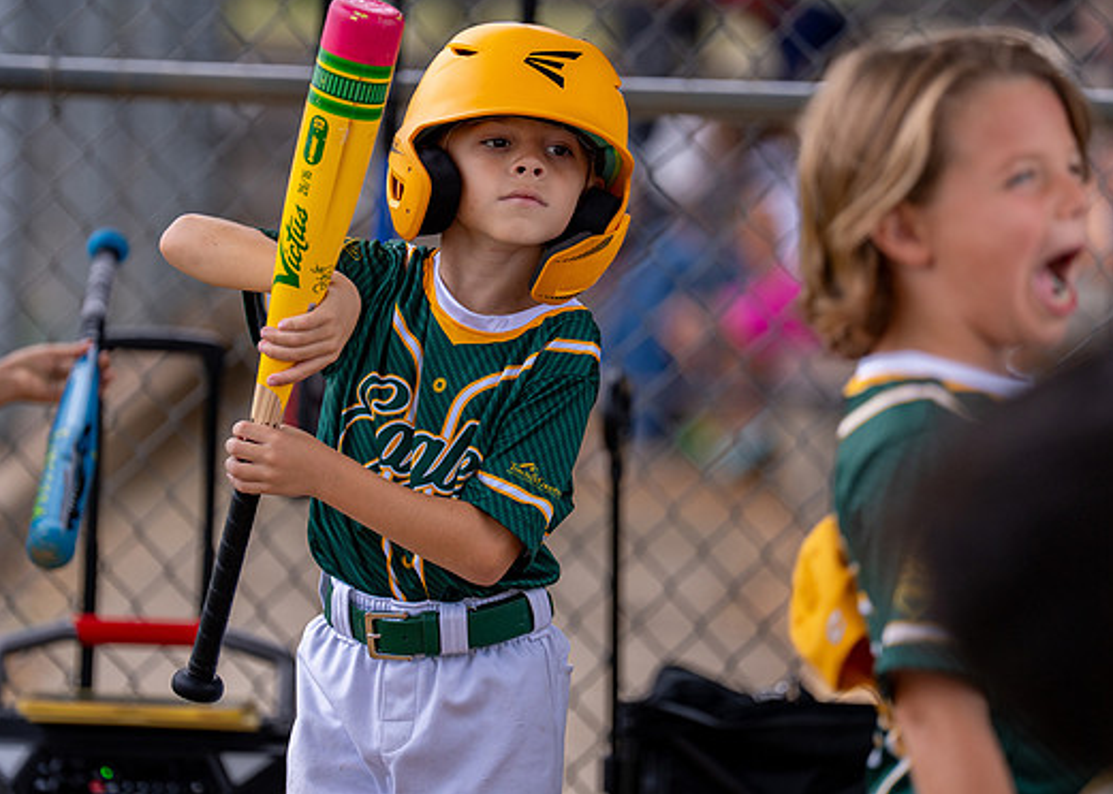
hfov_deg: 8.5
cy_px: 342
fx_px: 7491
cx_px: 465
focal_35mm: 237
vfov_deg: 6.1
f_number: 2.8
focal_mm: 188
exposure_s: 1/1000
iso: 320
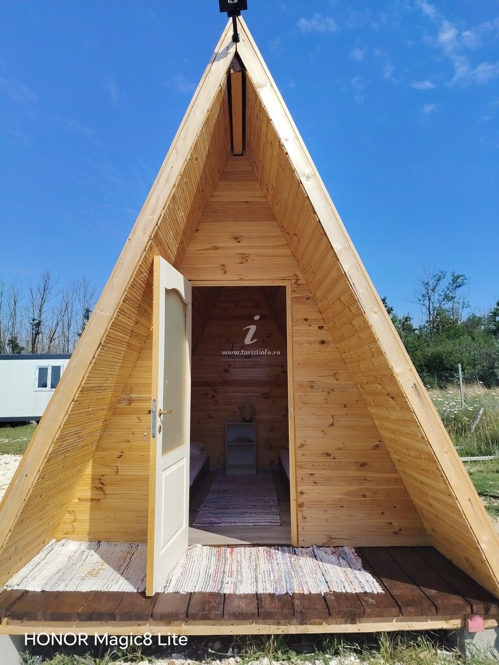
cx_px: 250
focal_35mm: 24
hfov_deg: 56.8
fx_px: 461
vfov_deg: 71.6
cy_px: 332
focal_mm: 5.25
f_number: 1.75
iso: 101
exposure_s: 1/1263
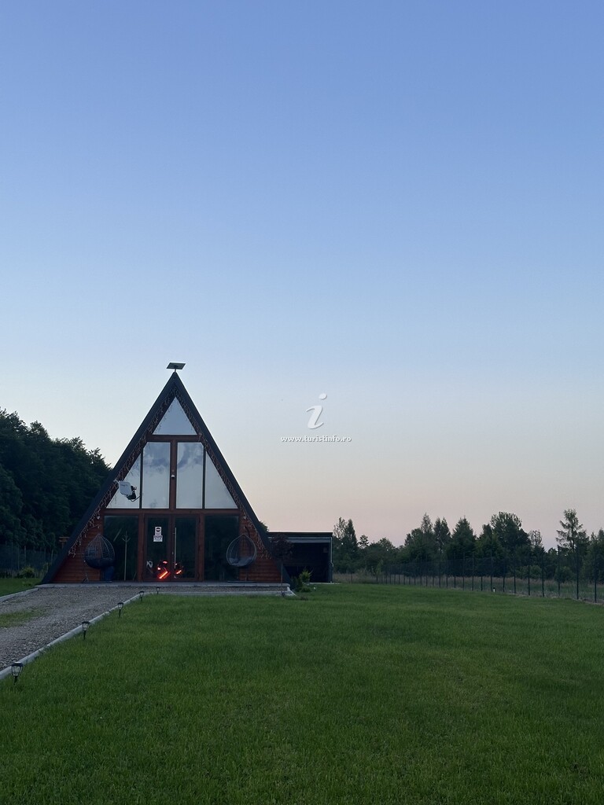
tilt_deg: +9.4
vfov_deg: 39.7
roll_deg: -0.4
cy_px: 402
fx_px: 1117
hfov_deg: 30.3
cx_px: 302
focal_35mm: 48
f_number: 1.78
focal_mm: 6.86
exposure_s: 1/146
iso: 50
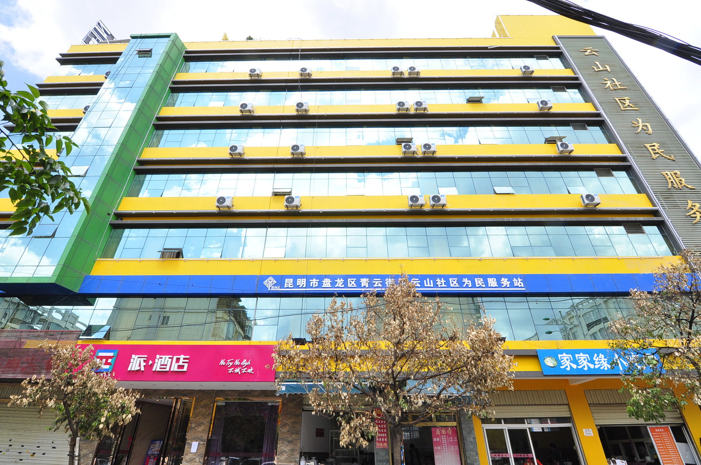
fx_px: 336
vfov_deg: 69.5
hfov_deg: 92.5
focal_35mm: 17
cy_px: 232
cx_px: 350
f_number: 10
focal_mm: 11.5
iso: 400
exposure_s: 1/200
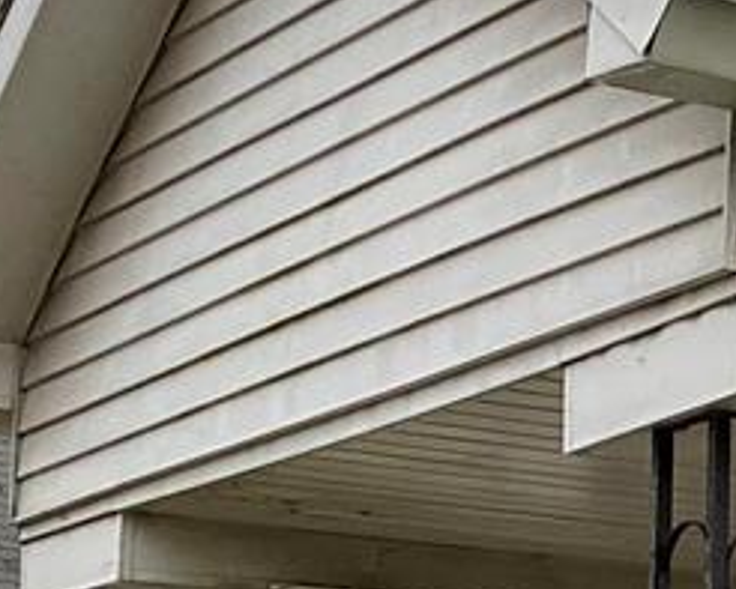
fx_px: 3596
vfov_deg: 9.1
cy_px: 870
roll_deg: +0.0
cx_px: 2181
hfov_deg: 9.3
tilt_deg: +2.8
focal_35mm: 165
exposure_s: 1/122
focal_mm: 4.25
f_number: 1.8
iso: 50
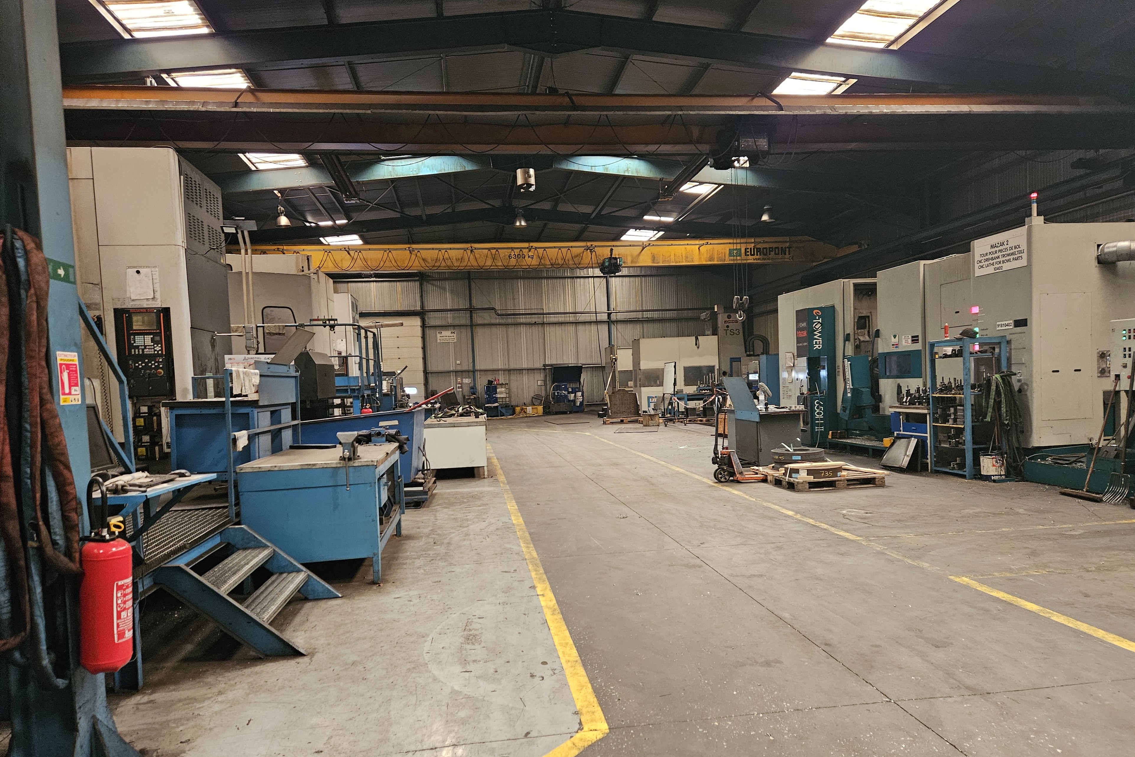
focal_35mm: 25
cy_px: 416
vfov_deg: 51.2
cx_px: 588
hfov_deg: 71.5
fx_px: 788
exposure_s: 1/100
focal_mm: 5.4
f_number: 1.8
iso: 1000
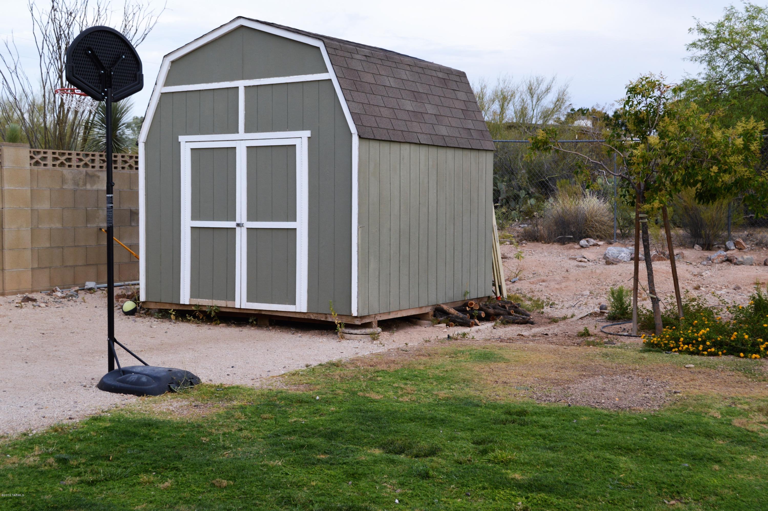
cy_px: 256
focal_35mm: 48
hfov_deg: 41.1
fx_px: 1023
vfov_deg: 28.0
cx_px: 384
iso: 100
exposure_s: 1/160
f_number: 6.3
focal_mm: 32
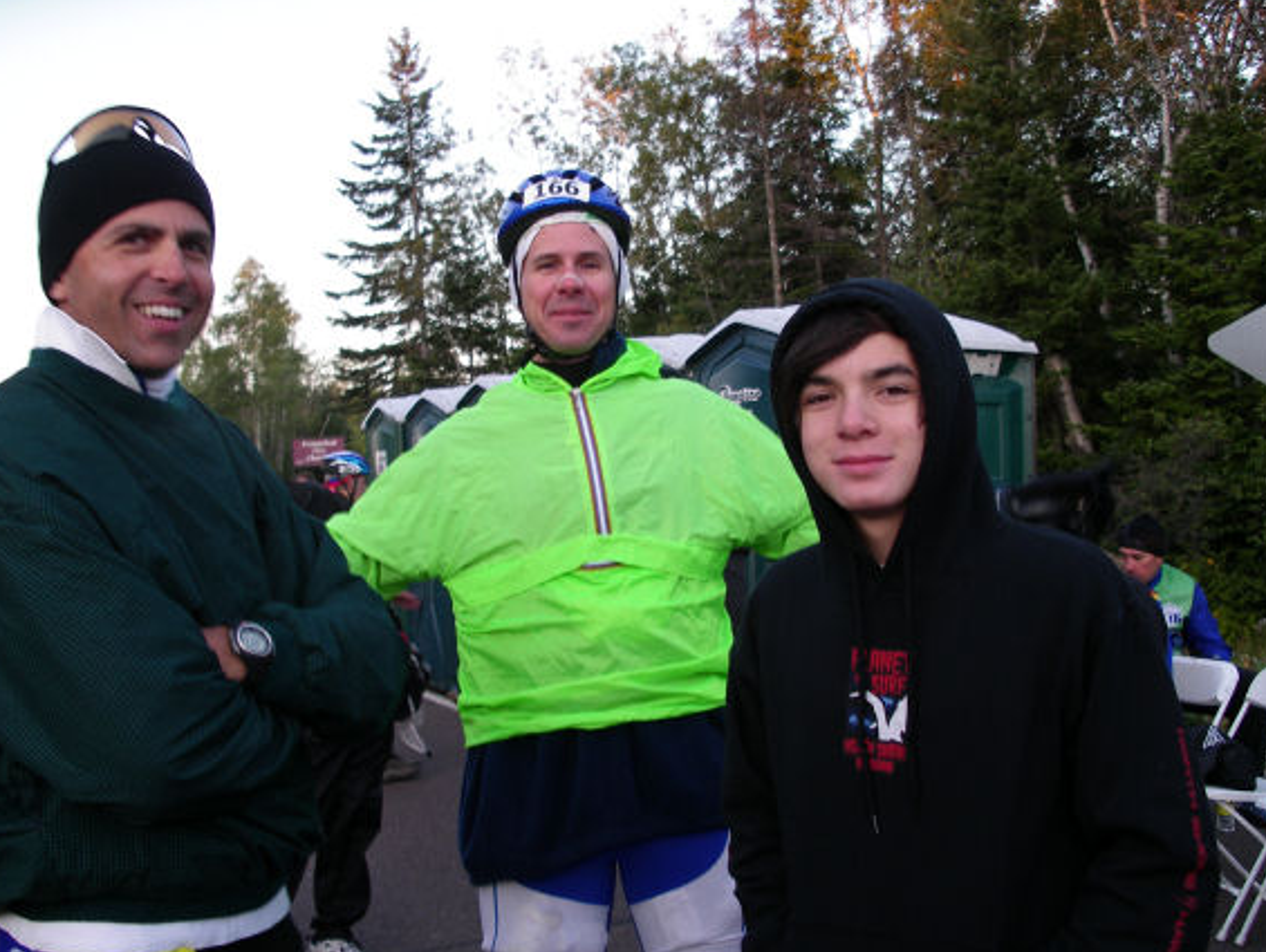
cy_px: 487
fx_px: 1464
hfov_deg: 46.7
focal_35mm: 40
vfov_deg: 36.0
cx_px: 620
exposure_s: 1/50
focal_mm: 7.8
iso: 80
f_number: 2.8
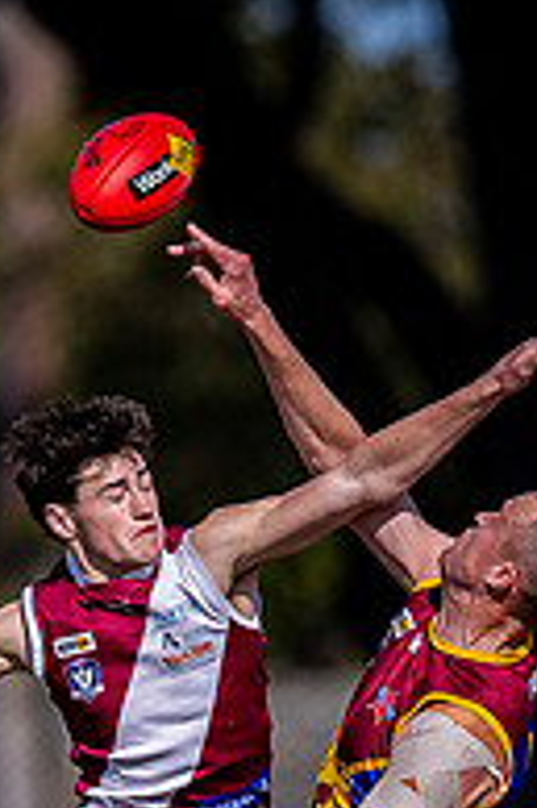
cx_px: 180
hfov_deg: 0.6
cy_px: 782
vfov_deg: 0.9
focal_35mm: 2276
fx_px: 51013
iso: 140
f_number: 4
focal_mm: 500
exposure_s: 1/2500
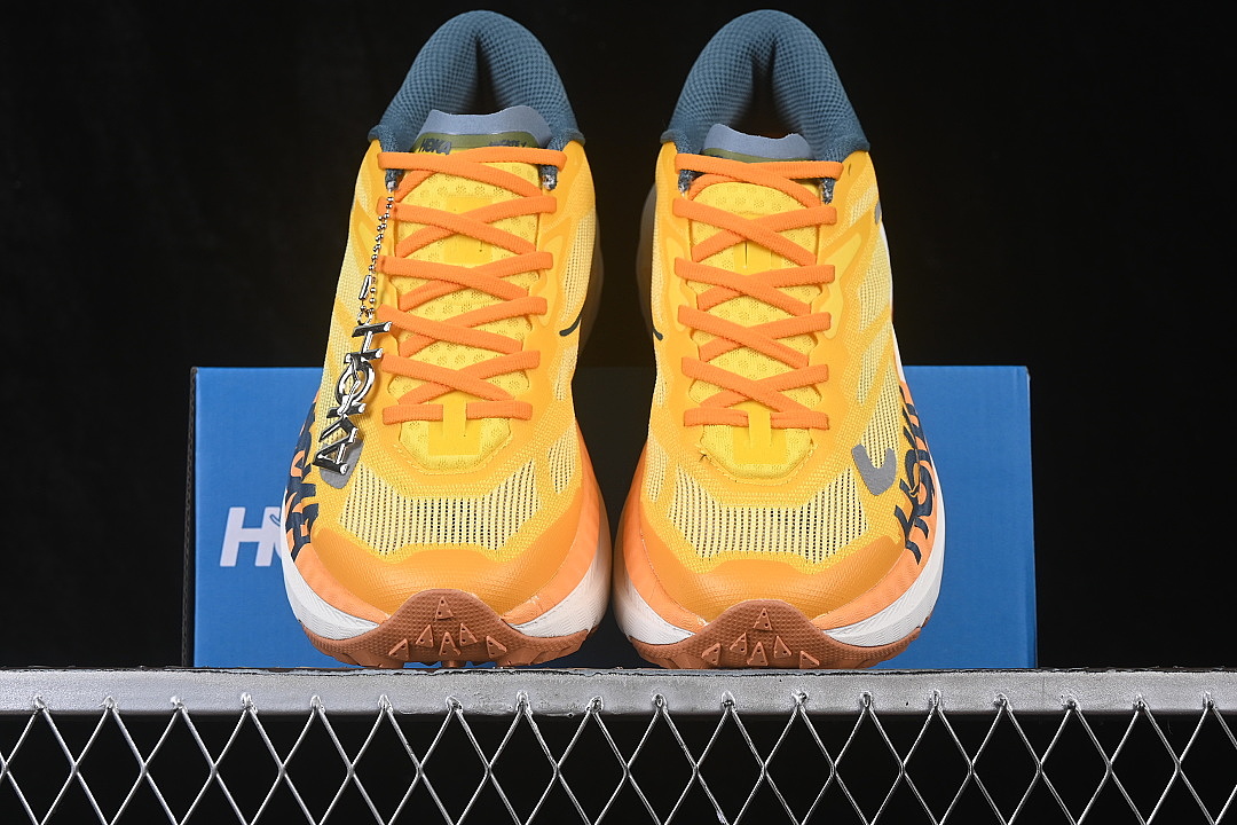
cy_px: 412
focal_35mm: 75
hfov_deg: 27.0
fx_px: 2577
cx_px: 618
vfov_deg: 18.2
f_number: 8
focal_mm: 50
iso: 160
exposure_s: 1/80
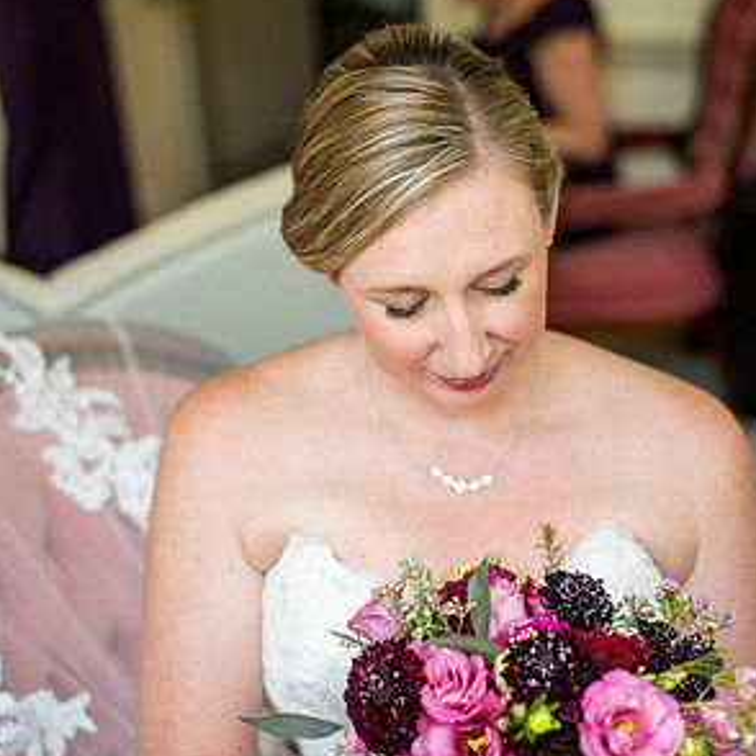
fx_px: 1606
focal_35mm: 65
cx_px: 381
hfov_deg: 26.5
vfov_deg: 26.4
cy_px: 314
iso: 640
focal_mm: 50
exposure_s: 1/640
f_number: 2.2
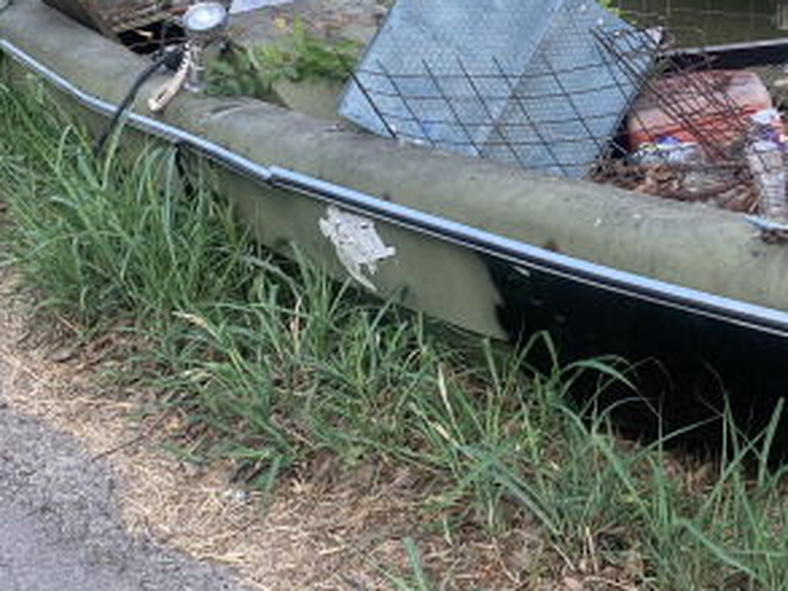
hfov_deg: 27.0
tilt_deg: -18.5
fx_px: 1617
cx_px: 594
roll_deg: +5.2
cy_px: 191
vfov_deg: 20.7
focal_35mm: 71
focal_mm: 4.25
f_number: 1.8
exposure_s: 1/259
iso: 25
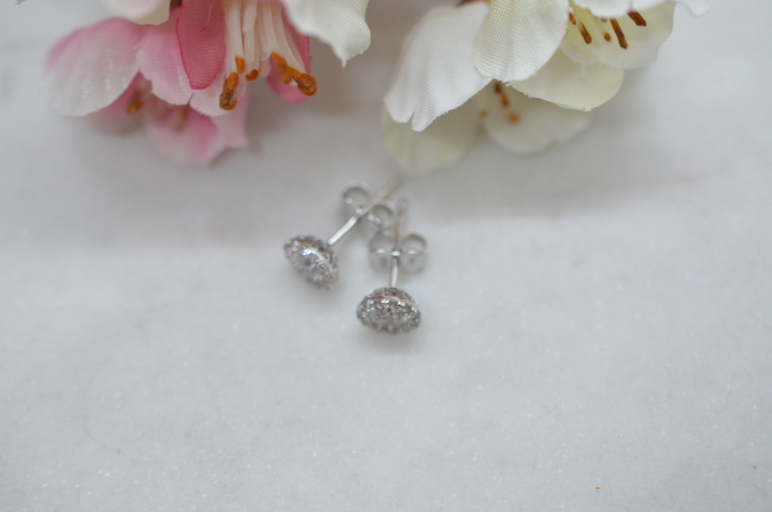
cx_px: 386
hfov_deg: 33.5
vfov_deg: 22.5
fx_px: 1284
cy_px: 256
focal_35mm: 60
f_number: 4
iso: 2500
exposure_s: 1/1600
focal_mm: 40
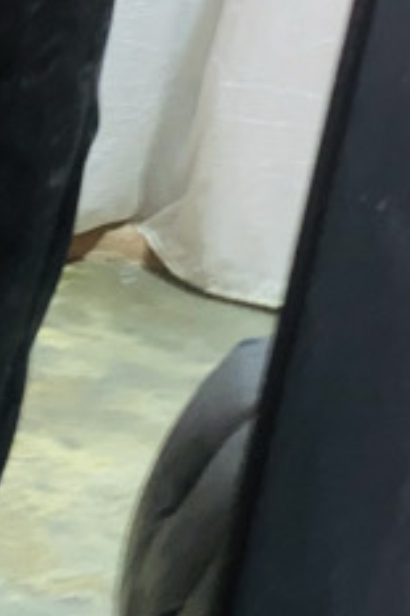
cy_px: -235
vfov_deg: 16.1
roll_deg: -8.8
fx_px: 2036
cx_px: -11
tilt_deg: -30.4
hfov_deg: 11.4
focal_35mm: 119
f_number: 1.8
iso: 80
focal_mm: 4.25
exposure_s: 1/5
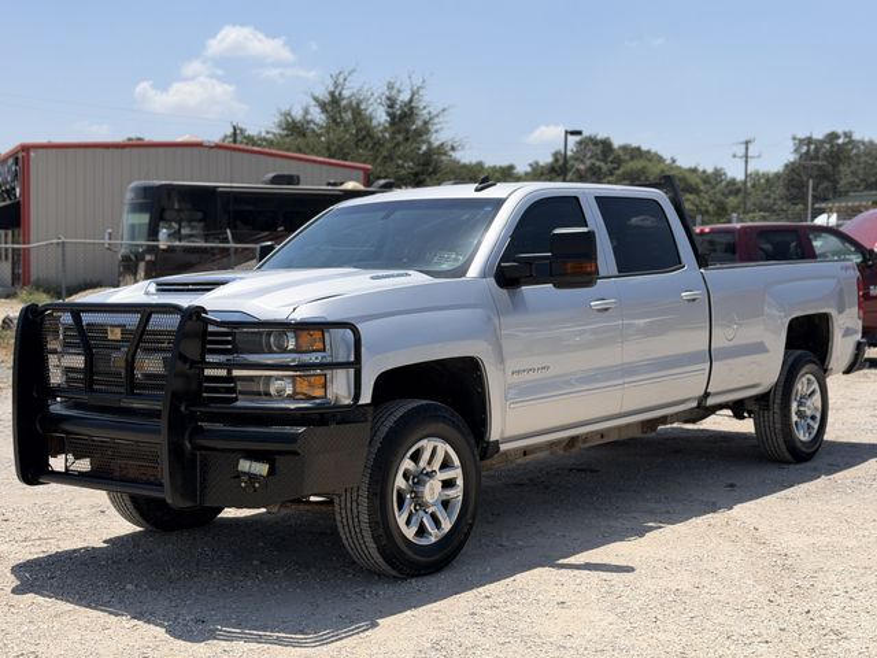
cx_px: 438
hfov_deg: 39.7
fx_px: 1216
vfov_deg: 30.3
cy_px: 329
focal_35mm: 48
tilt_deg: -3.0
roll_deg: -0.8
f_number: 1.78
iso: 80
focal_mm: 6.76
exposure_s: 1/7143
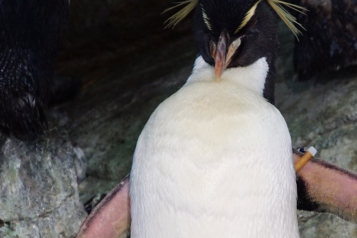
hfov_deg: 7.3
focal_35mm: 280
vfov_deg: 4.9
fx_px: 2779
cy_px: 111
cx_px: 265
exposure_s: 1/80
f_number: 7.1
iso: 3200
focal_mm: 120
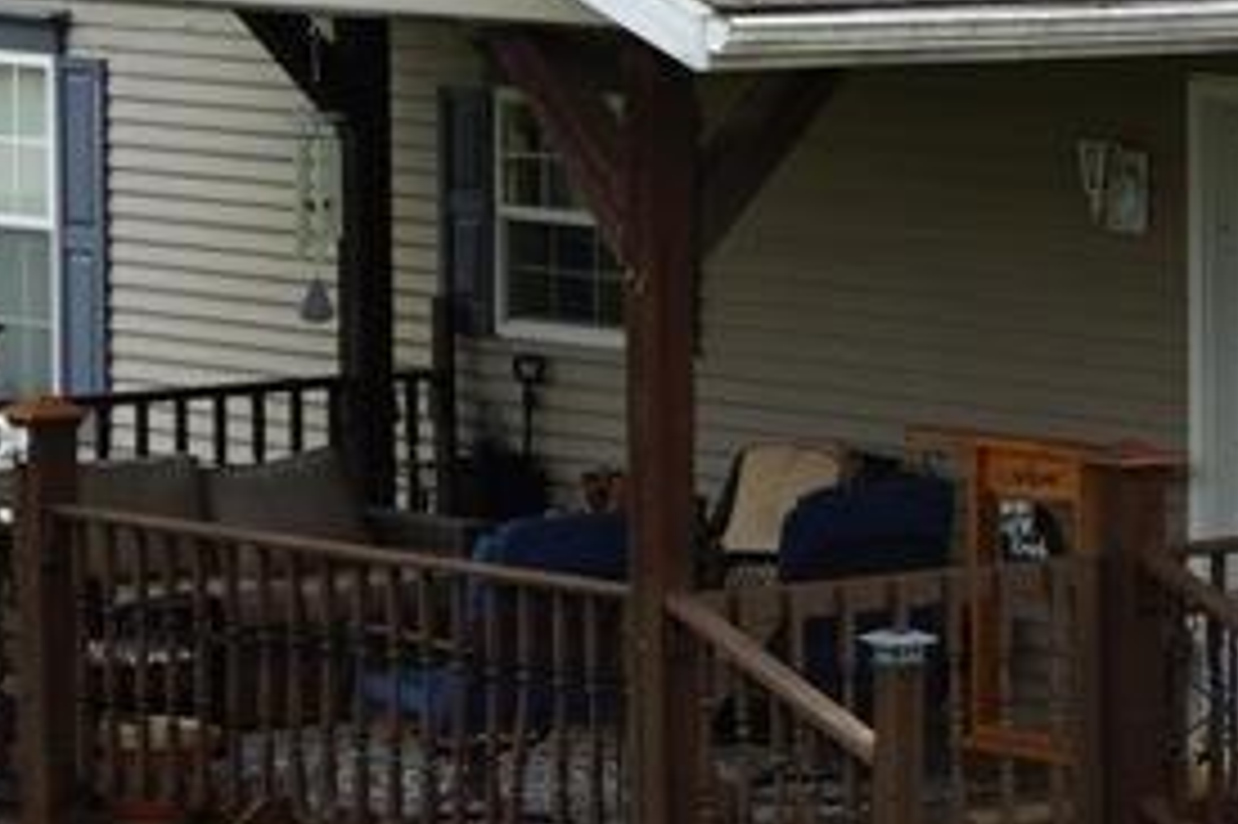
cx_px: 2201
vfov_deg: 5.8
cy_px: 574
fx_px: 8108
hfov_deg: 8.4
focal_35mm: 236
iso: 100
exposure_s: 1/80
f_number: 6.3
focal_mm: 27
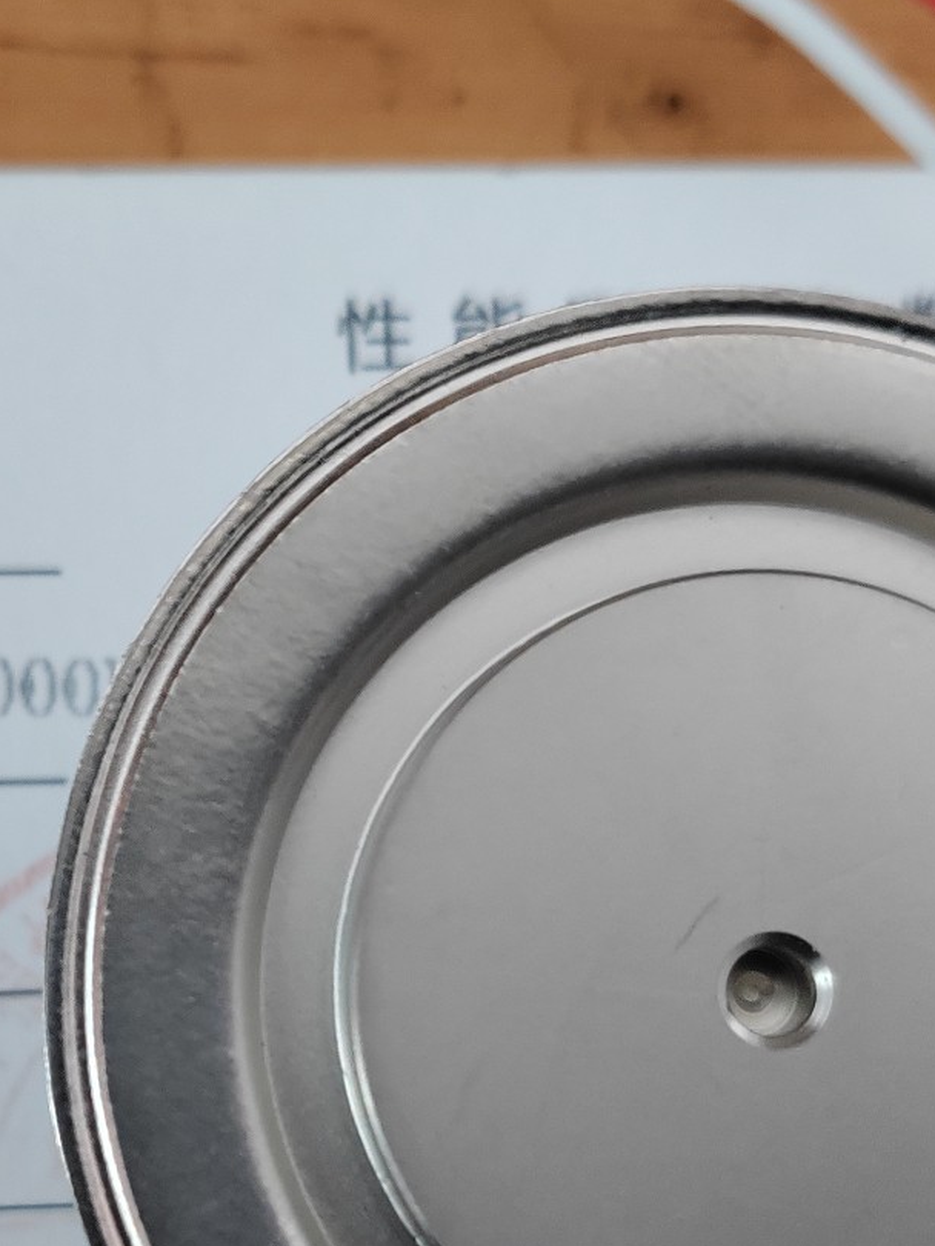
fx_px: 2304
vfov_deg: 29.9
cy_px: 885
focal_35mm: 64
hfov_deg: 22.7
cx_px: 206
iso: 4000
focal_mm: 6.14
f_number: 1.8
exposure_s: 1/50
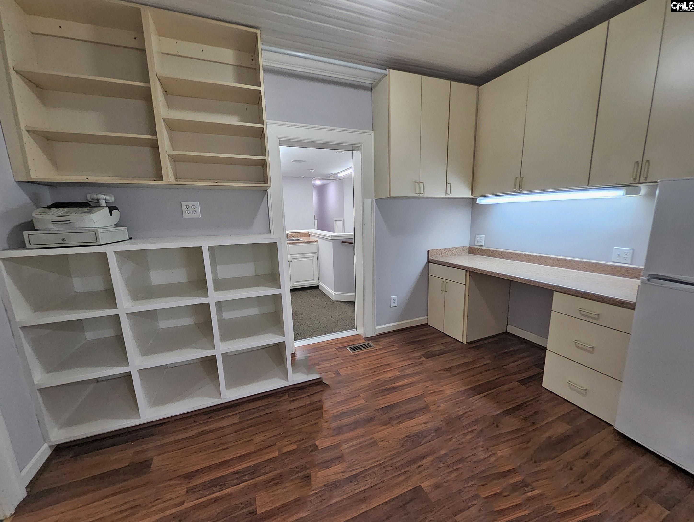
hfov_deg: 106.1
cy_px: 261
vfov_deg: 90.0
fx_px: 261
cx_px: 347
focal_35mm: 13
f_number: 2.2
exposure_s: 1/60
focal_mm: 1.13
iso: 160
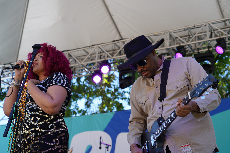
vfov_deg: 23.0
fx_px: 377
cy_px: 76
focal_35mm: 59
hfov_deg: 33.9
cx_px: 115
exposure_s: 1/160
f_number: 5
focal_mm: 59
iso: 160
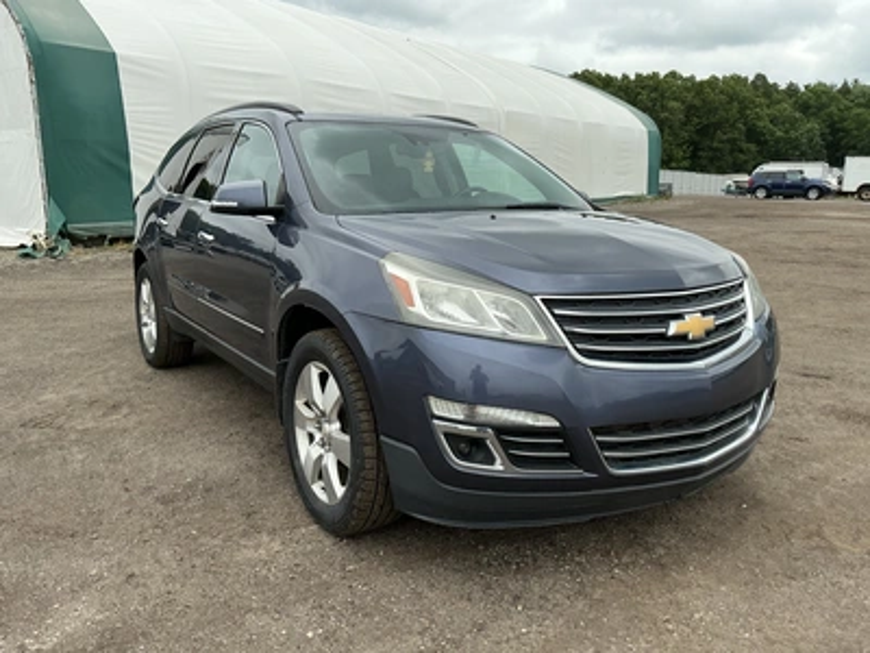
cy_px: 326
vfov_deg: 49.7
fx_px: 704
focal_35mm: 28
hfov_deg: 63.4
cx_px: 435
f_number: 1.8
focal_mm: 3
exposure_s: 1/1250
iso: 25
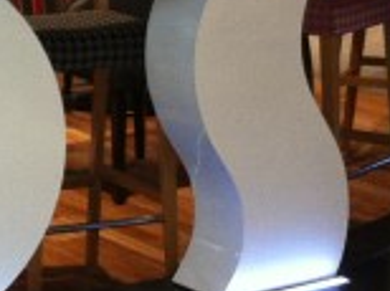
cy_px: -132
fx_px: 2047
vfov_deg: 8.0
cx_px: -109
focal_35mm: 182
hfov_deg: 10.7
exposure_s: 1/15
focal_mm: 3.85
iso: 160
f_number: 2.8
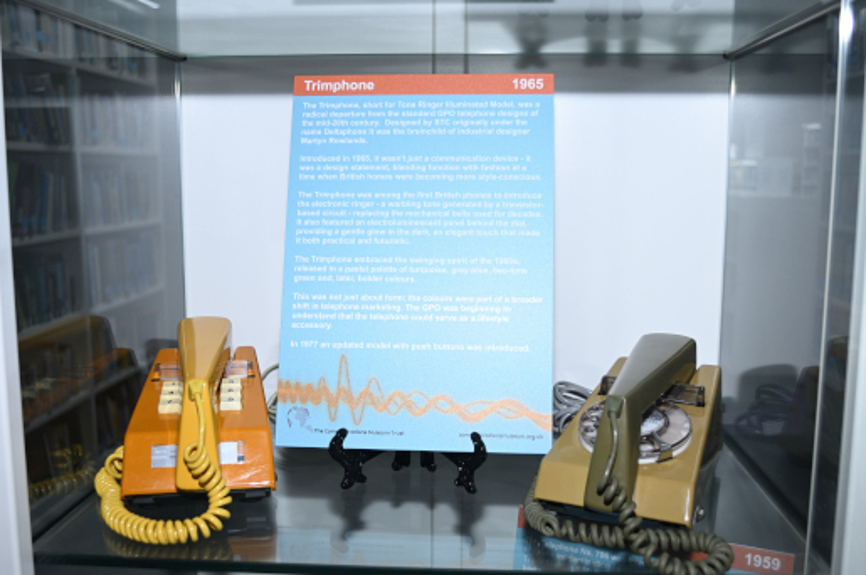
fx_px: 865
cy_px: 288
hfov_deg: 53.2
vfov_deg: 36.8
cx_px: 433
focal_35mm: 36
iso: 400
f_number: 4
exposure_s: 1/200
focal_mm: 24
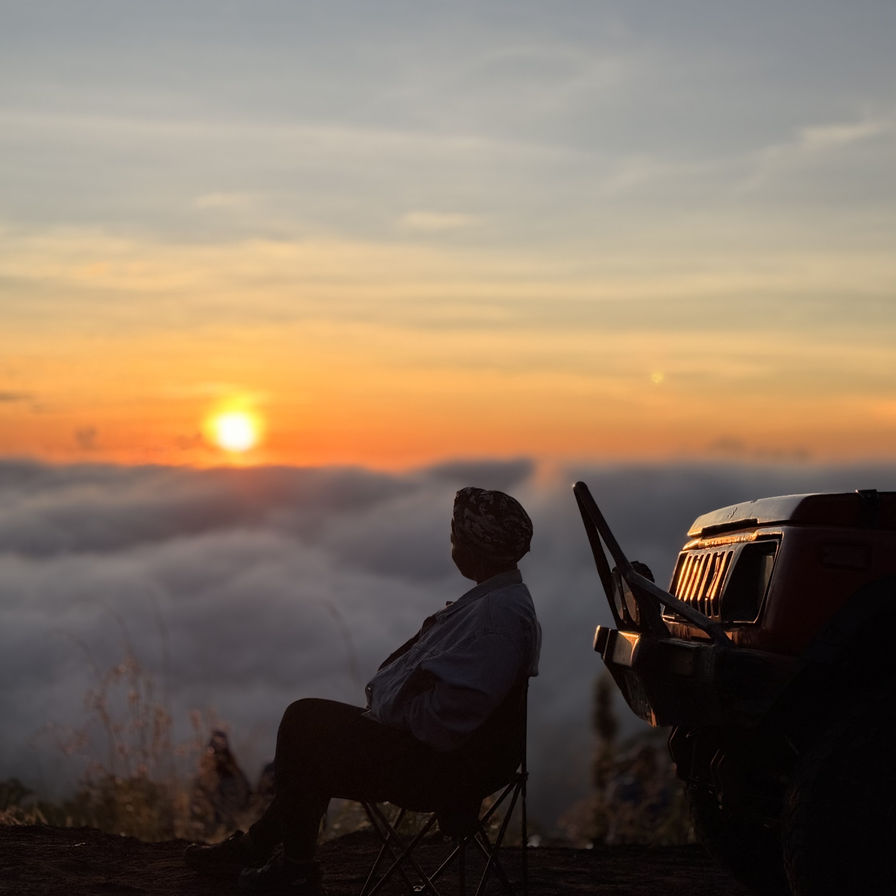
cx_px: 445
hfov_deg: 29.6
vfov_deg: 29.5
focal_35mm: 58
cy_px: 393
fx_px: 1698
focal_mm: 6.76
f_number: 1.78
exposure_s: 1/2762
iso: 100
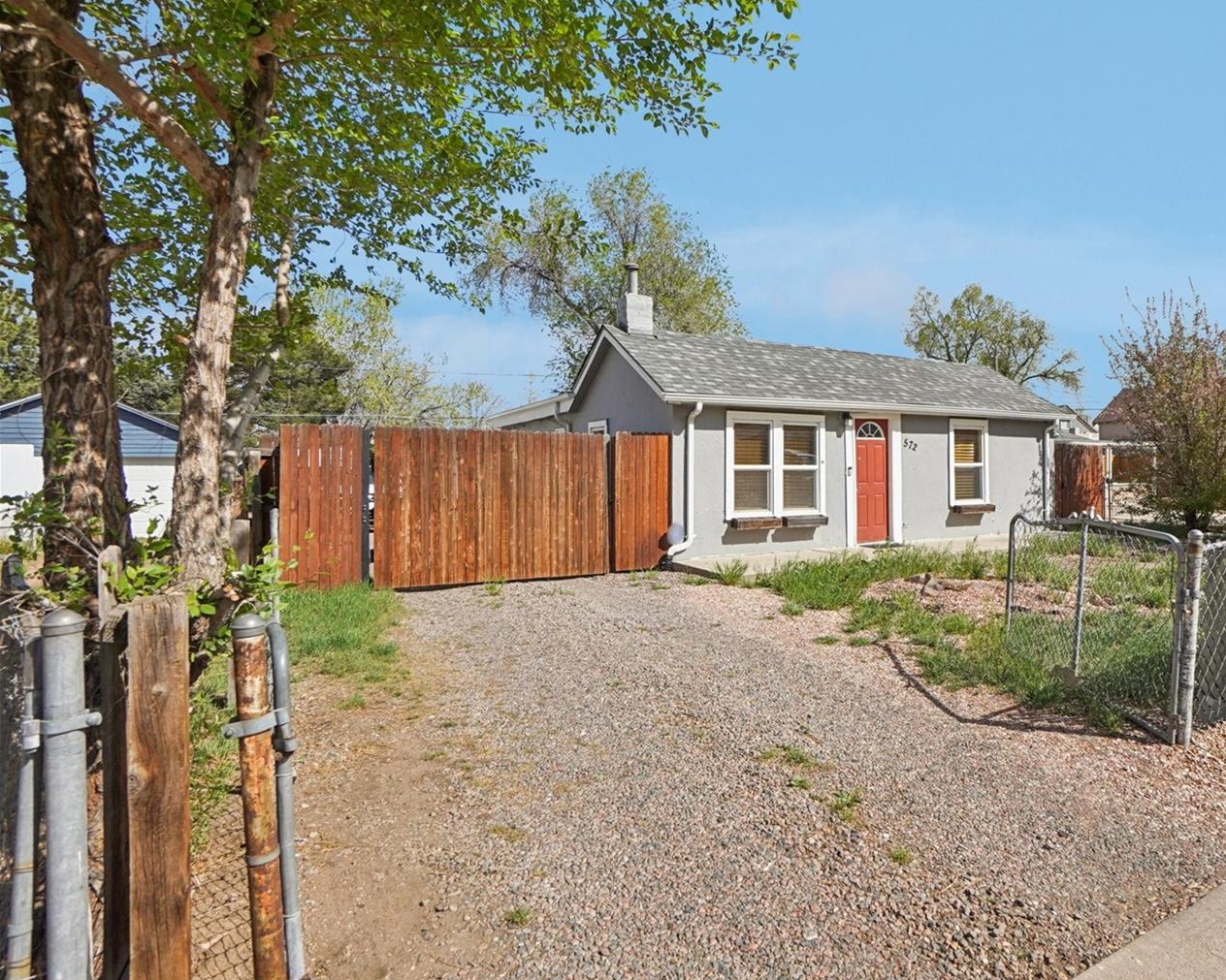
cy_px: 486
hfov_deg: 81.5
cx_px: 775
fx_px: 689
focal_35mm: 19
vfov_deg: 70.8
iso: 100
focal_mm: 11
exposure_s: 1/320
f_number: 8
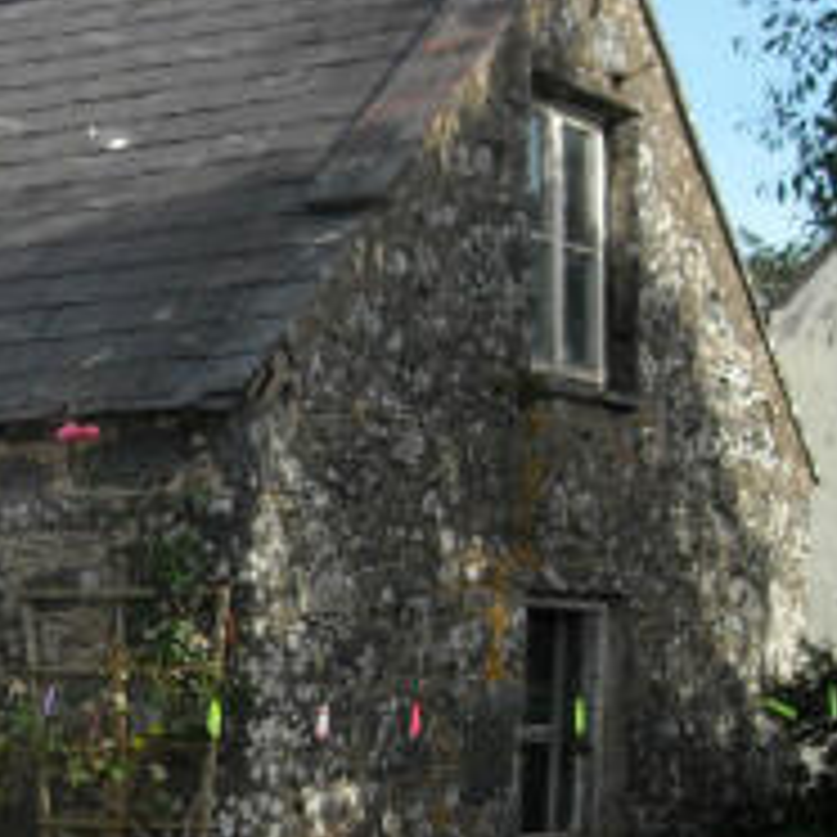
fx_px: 2654
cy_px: 547
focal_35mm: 97
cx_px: -281
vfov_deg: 17.9
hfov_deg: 16.8
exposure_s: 1/176
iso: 64
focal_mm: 5.7
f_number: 5.6
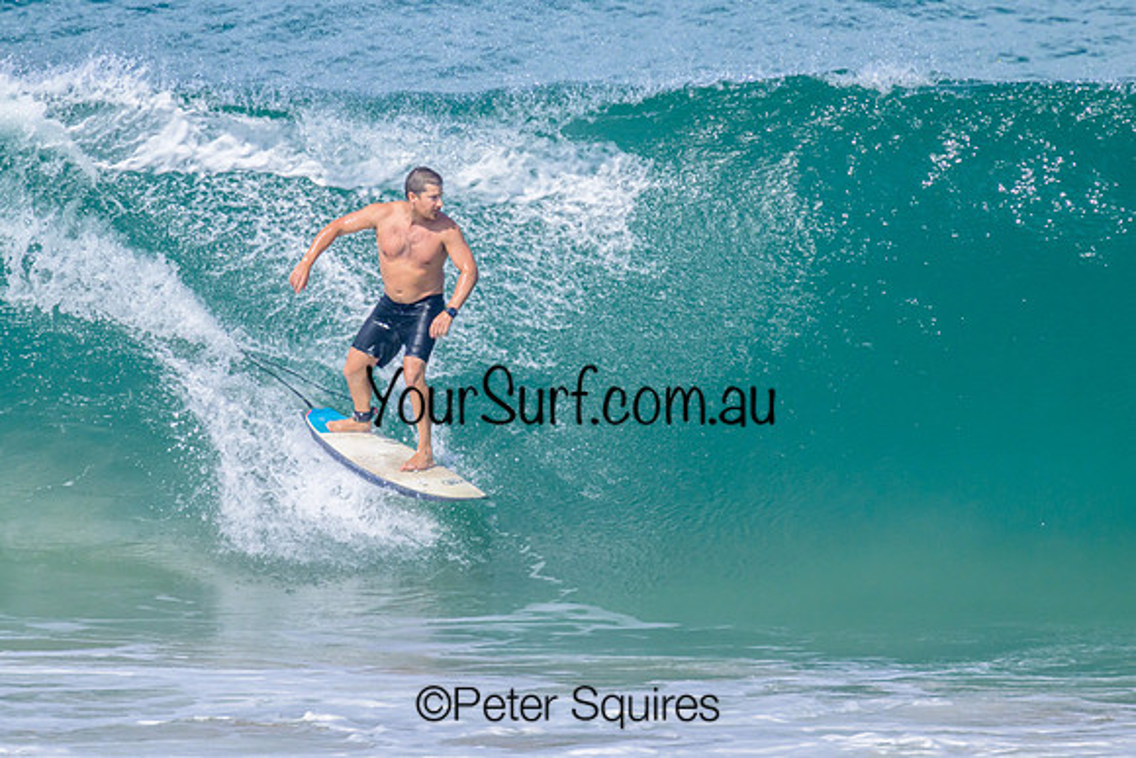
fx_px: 34545
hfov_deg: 1.9
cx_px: 497
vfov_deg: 1.3
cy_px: 283
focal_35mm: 1095
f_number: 11
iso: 900
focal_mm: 800
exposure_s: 1/2000
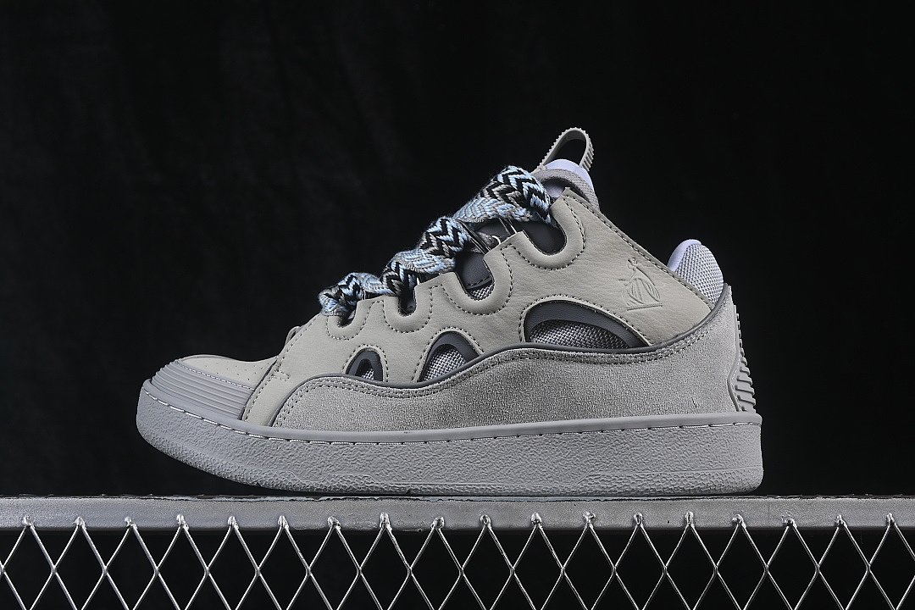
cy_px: 305
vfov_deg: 18.2
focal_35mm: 75
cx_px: 458
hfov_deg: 27.0
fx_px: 1906
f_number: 8
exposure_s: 1/80
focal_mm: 50
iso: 160
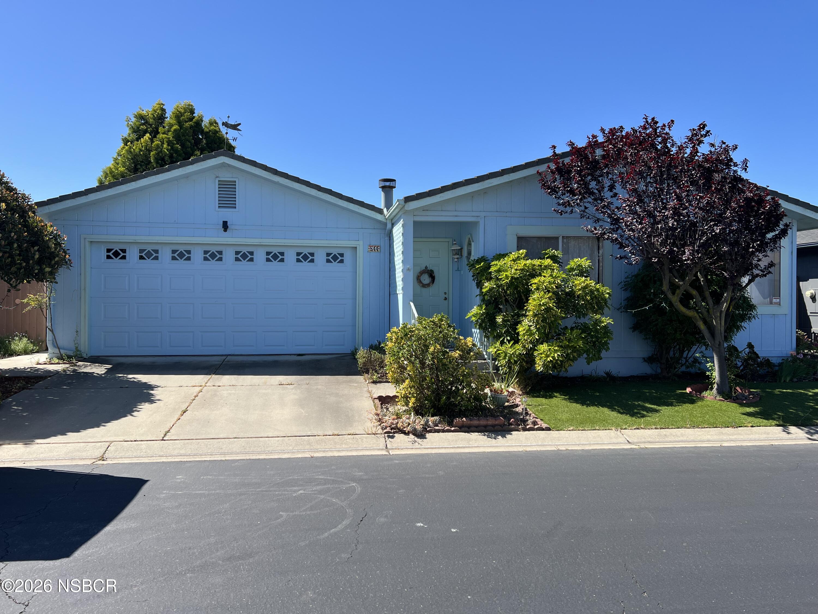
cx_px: 409
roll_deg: +0.3
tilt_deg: -1.6
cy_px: 307
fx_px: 614
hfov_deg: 67.3
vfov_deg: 53.1
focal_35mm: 26
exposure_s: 1/2841
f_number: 1.5
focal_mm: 5.7
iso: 50
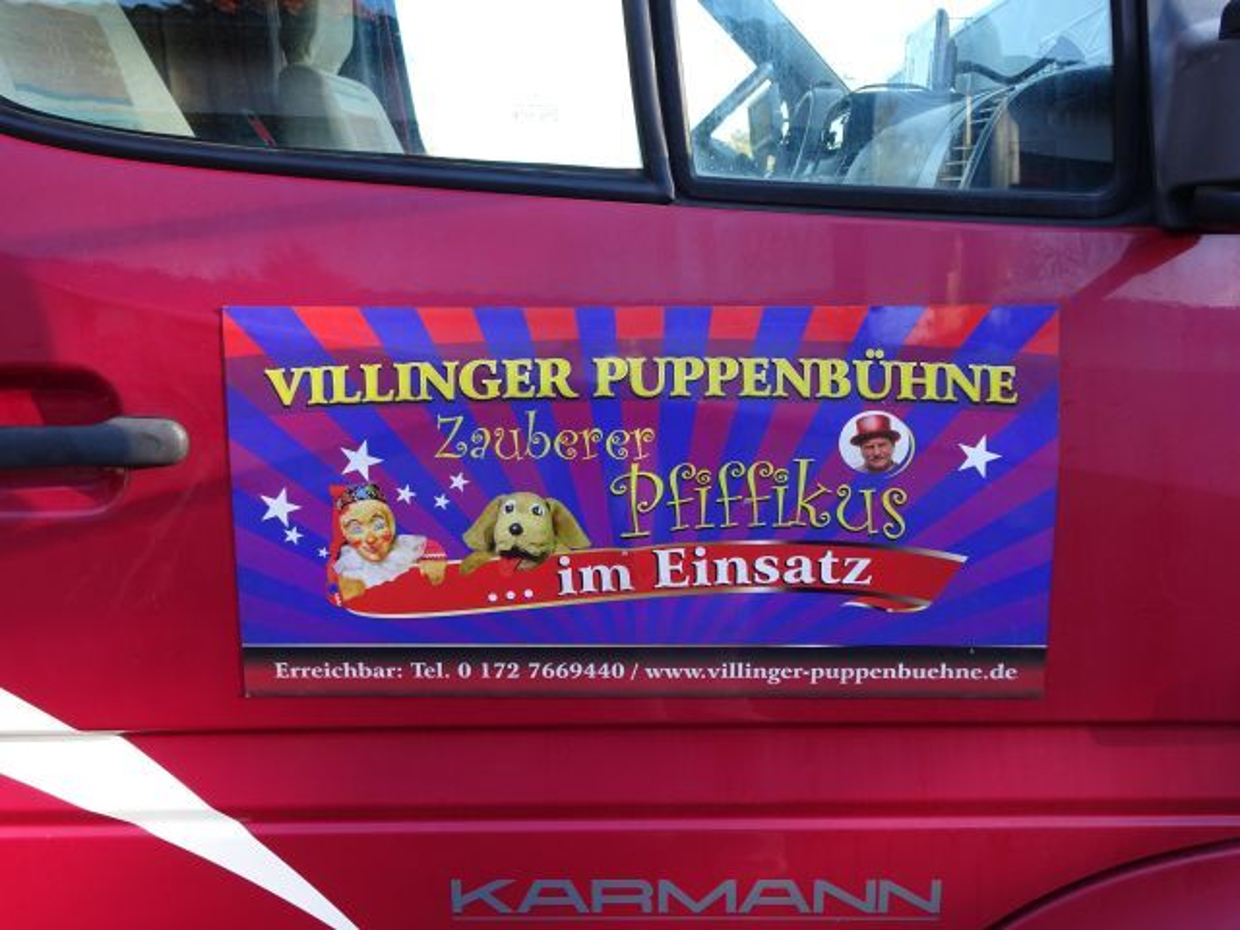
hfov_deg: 60.0
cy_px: 465
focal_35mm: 30
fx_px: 1075
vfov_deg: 46.8
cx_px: 620
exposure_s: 1/50
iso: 80
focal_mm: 5.09
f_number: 4
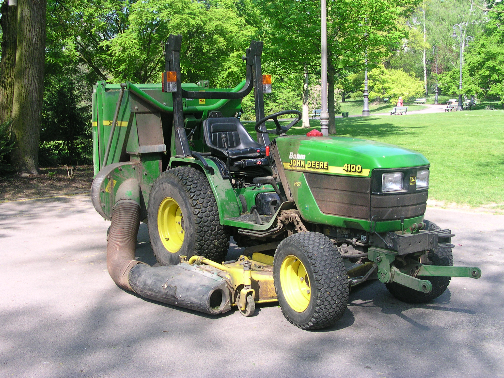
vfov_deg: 33.6
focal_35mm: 43
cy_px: 189
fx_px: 626
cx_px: 252
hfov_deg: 43.9
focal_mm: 6.6
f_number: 2.9
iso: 100
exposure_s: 1/236
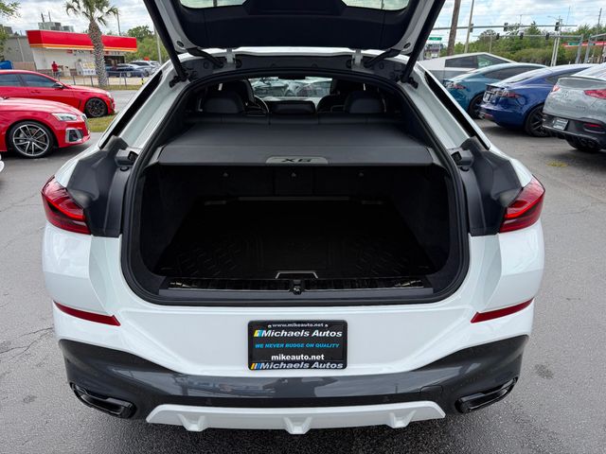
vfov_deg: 56.8
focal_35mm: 24
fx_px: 420
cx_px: 303
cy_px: 227
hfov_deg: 71.6
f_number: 1.78
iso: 80
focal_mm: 6.76
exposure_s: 1/1855
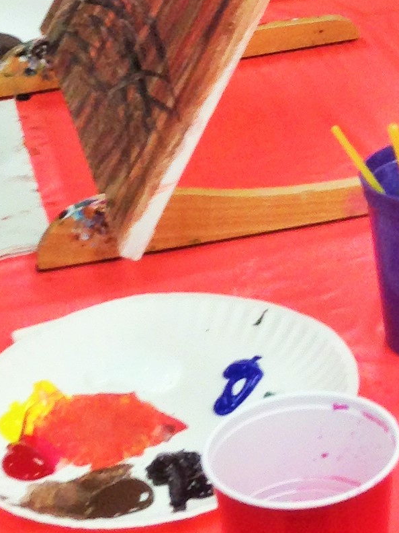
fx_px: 2090
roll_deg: +1.7
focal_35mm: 136
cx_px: 452
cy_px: -301
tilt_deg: -12.3
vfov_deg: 13.5
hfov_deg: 10.7
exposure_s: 1/60
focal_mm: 4.12
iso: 64
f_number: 2.4
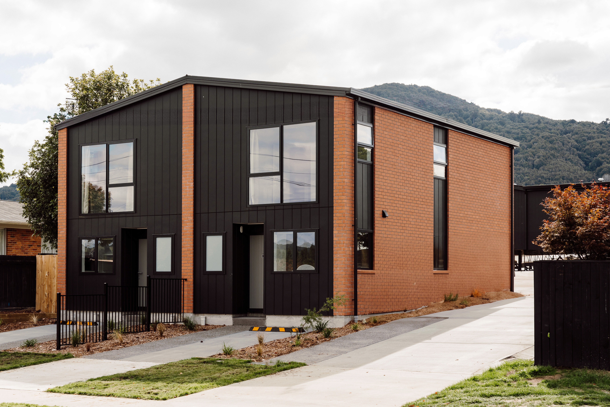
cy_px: 204
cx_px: 305
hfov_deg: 35.3
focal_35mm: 57
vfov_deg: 23.9
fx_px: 959
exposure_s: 1/250
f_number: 7.1
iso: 125
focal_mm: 56.6
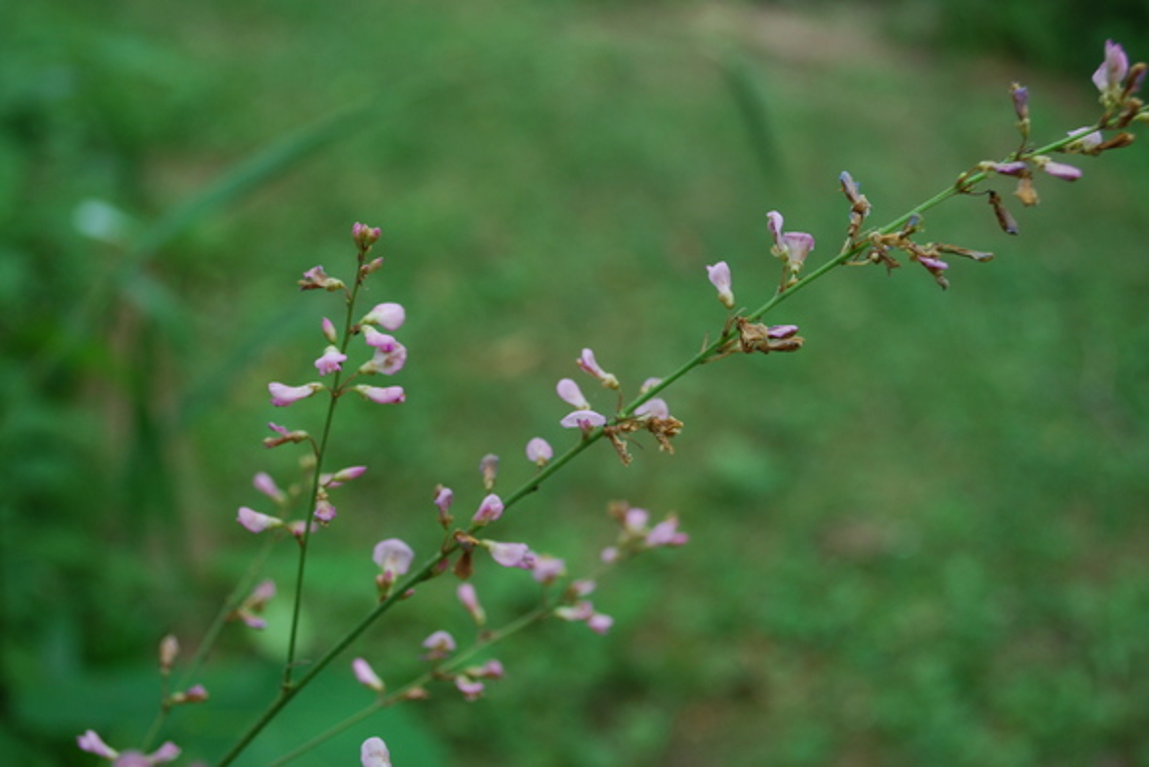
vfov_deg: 26.5
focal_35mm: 51
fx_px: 1628
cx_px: 574
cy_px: 384
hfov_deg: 38.9
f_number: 5
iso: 250
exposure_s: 1/60
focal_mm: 34
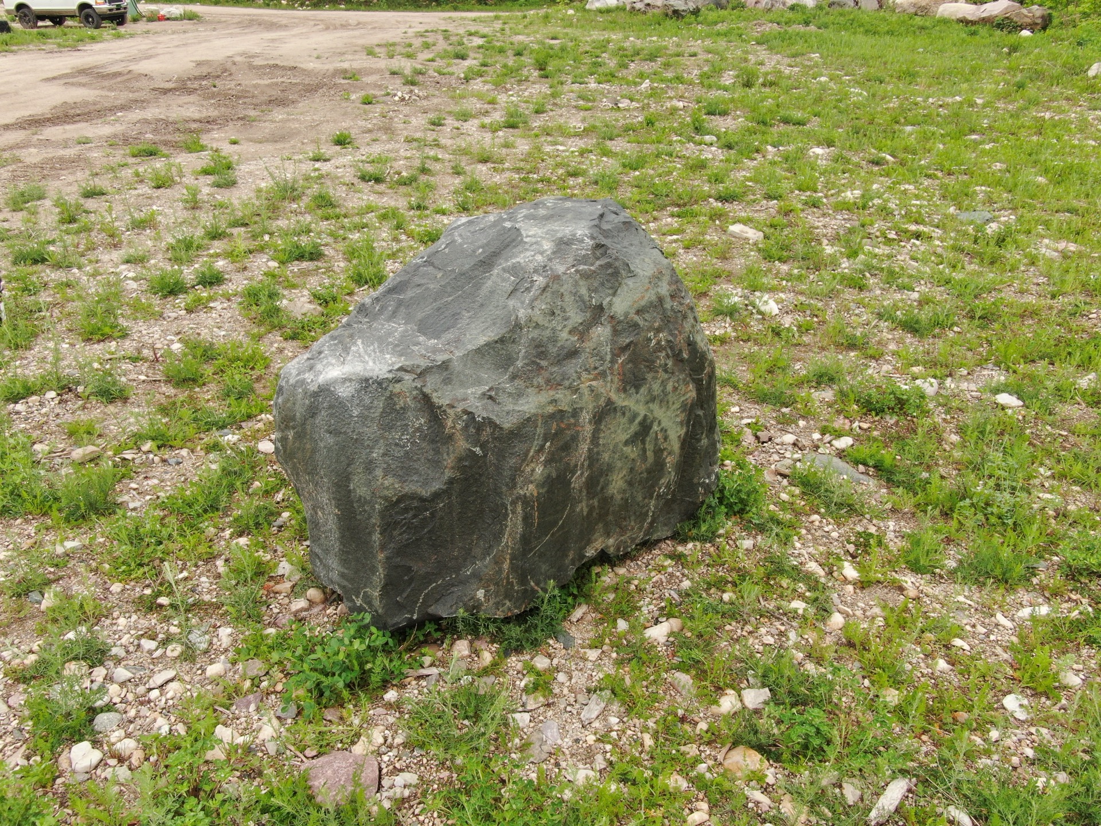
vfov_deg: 48.2
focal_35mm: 29
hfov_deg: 61.7
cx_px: 550
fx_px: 922
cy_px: 413
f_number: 3
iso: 100
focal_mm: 5
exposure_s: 1/400
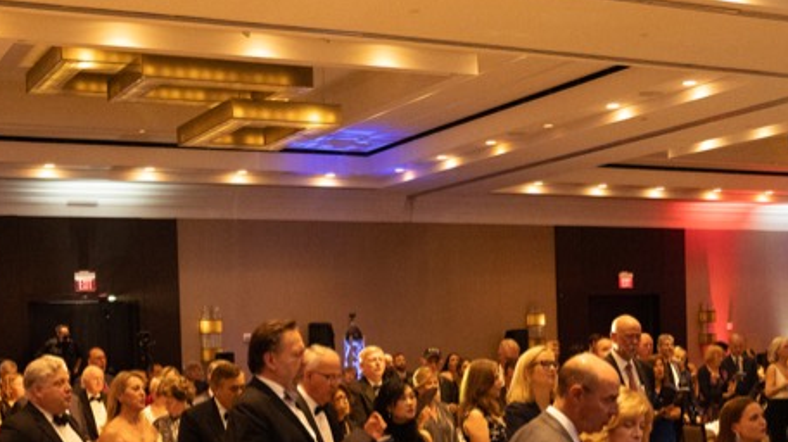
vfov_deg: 20.2
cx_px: 363
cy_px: 420
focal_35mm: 58
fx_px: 1210
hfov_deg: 36.1
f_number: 3.2
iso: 6400
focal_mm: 21
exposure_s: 1/100
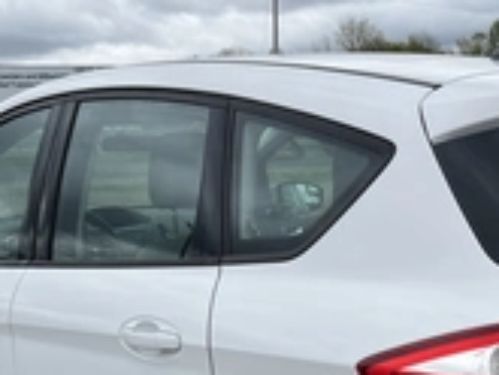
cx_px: 342
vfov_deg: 22.1
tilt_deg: -17.2
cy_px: 405
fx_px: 909
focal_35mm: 63
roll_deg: +1.6
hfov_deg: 30.4
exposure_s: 1/3215
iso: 50
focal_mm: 5.1
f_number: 1.6
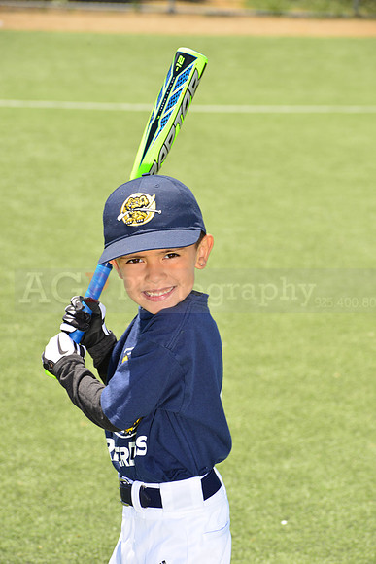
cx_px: 188
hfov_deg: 9.5
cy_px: 282
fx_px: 2270
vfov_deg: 14.2
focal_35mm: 145
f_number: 11
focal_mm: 145
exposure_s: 1/250
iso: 250
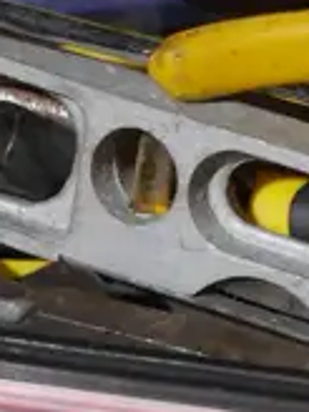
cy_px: -480
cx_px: 477
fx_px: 4011
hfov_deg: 4.4
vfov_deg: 5.7
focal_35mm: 337
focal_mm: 27
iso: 640
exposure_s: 1/60
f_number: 5.3
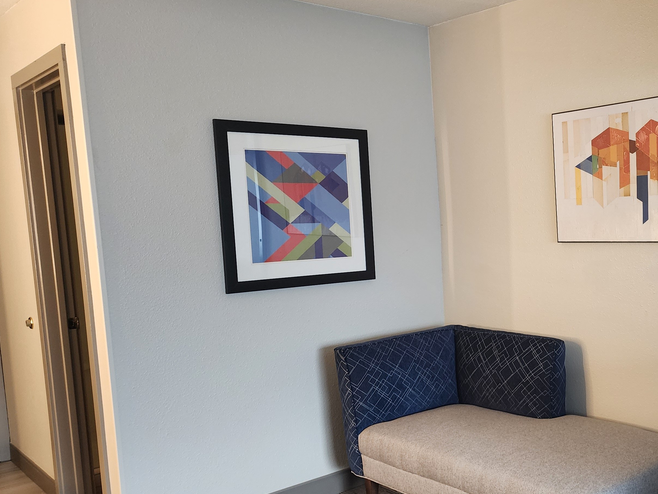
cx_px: 536
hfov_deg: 46.2
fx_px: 722
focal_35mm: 38
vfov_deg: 37.7
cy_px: 281
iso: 500
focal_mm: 6.4
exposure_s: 1/60
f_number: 1.8
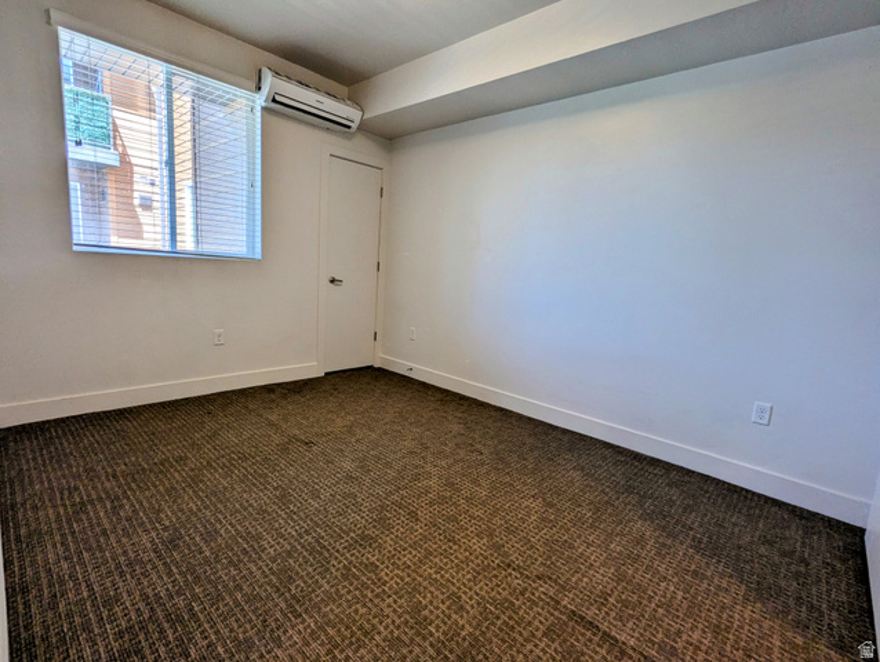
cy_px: 331
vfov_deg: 78.2
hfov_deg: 94.4
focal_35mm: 16
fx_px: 407
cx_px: 440
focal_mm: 2.35
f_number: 2.2
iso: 104
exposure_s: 1/120
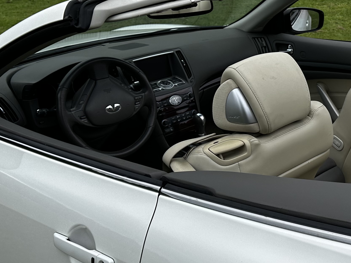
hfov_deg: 31.8
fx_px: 588
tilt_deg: -14.0
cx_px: 310
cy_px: 113
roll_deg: +1.4
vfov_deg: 25.2
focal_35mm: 58
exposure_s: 1/1751
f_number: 1.78
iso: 80
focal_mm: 6.86
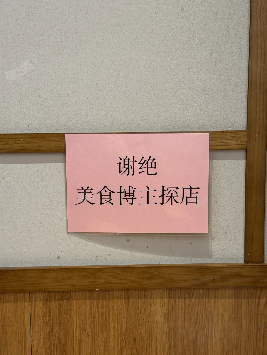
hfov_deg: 30.3
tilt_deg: -8.5
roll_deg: +0.6
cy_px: 178
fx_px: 494
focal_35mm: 48
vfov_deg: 39.7
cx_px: 134
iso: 64
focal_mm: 6.76
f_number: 1.78
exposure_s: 1/50
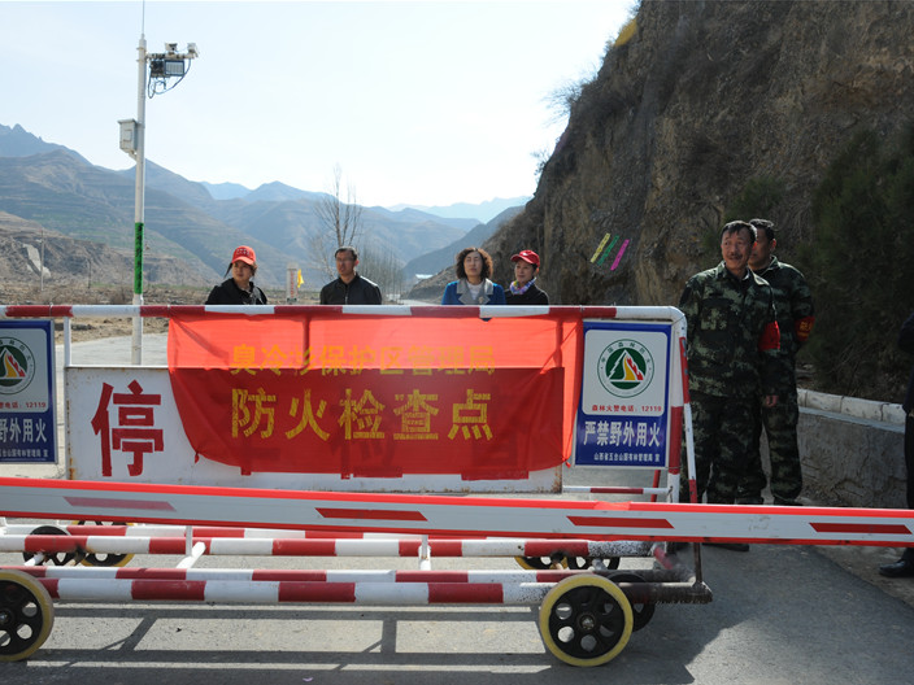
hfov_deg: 51.2
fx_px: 951
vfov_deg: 39.7
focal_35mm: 36
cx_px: 405
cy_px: 343
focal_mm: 22
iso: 200
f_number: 8
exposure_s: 1/250
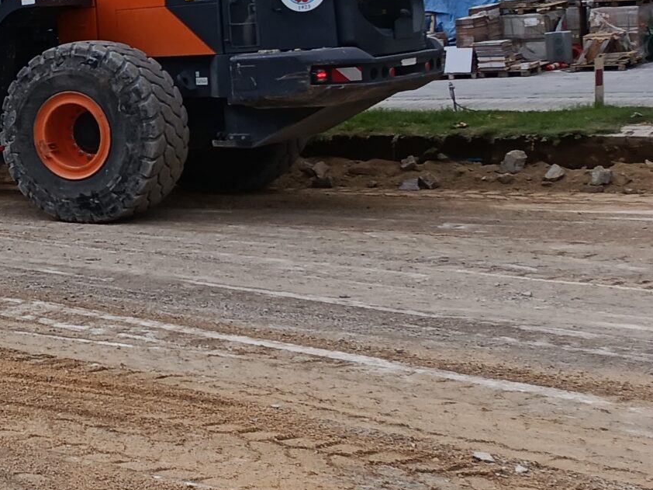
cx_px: -276
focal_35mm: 73
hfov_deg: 22.7
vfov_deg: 20.0
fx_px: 1377
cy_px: 114
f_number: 1.7
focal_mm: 5.24
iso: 50
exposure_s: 1/594
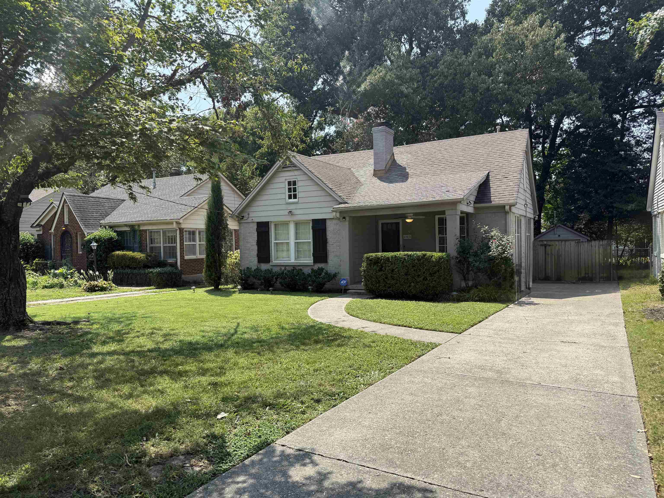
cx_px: 332
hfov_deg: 71.6
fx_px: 460
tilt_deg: -0.2
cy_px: 249
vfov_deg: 56.8
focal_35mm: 24
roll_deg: +1.0
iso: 80
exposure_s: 1/2611
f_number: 1.78
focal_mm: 6.76
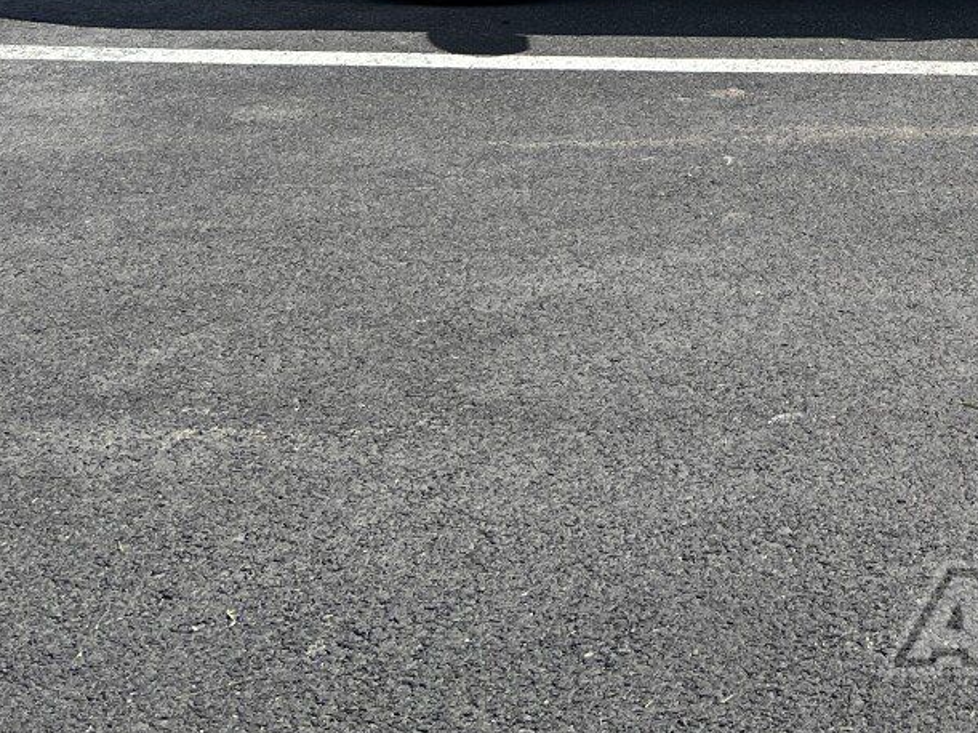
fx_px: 2345
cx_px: 1196
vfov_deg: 16.4
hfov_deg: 21.7
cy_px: -334
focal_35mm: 83
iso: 50
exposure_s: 1/5319
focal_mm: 5.7
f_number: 1.5
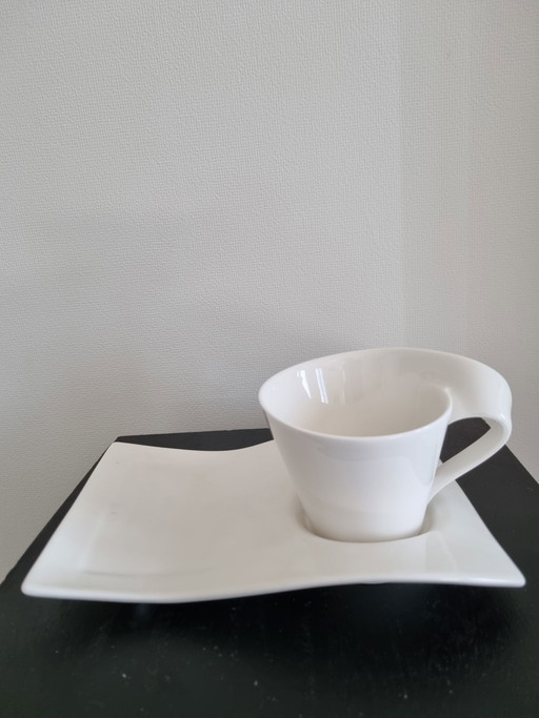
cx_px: 270
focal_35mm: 26
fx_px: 540
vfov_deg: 67.3
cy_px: 359
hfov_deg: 53.0
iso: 160
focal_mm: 5.4
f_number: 1.8
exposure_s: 1/100
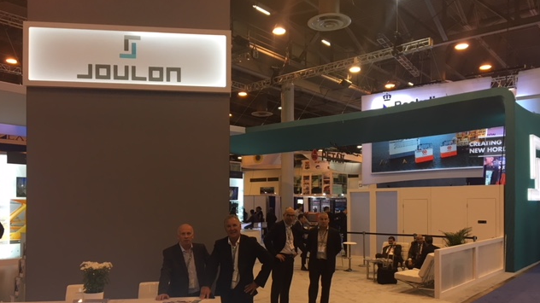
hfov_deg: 61.0
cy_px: 200
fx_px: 458
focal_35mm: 32
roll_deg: +0.9
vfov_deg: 36.3
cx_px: 268
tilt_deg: +0.8
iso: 32
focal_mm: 4.15
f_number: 2.2
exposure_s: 1/30
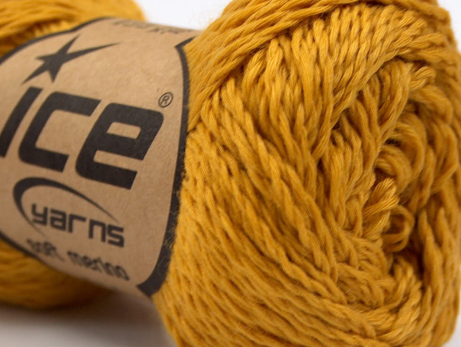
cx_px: 180
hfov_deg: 17.7
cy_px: 185
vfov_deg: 13.4
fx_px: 1481
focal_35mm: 111
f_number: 2.9
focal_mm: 17.25
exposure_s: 1/3.74
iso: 100
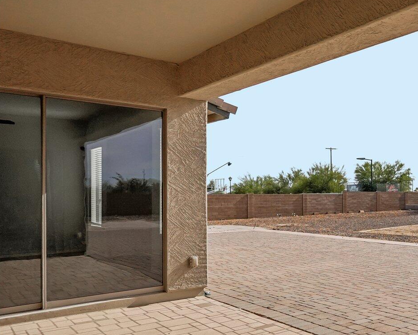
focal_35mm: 36
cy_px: 192
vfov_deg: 41.0
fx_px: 446
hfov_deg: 40.7
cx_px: 457
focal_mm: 17.5
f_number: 8
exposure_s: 1/2000
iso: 400
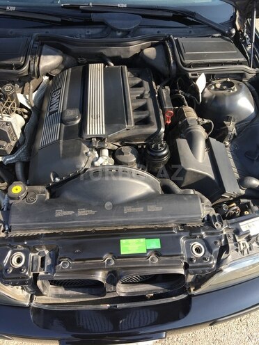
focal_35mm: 29
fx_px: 289
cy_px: 172
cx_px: 130
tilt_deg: -48.4
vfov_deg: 61.7
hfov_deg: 48.2
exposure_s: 1/263
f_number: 2.2
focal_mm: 4.15
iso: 25
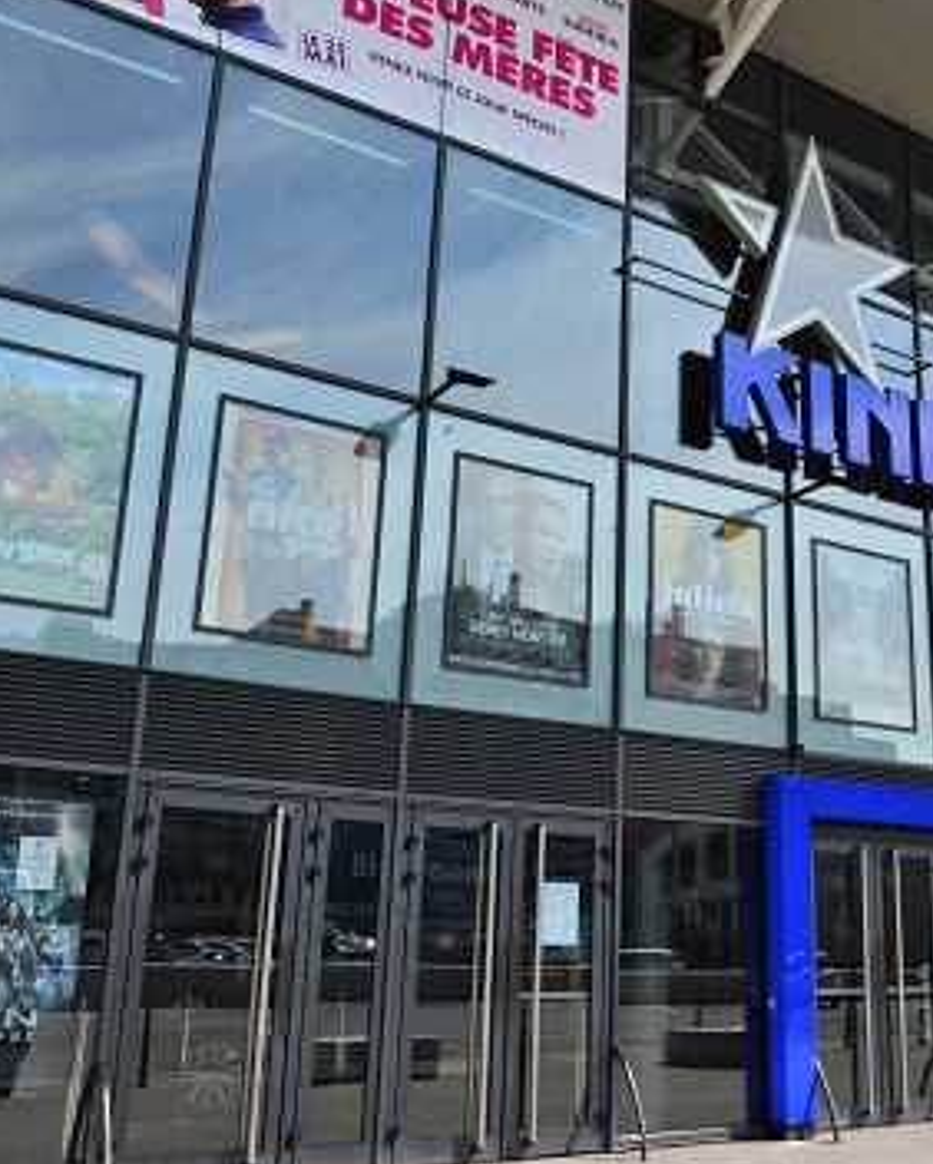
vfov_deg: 46.8
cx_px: 675
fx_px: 1345
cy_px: 542
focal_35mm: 39
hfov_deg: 37.5
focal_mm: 24
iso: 200
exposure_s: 1/320
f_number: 8
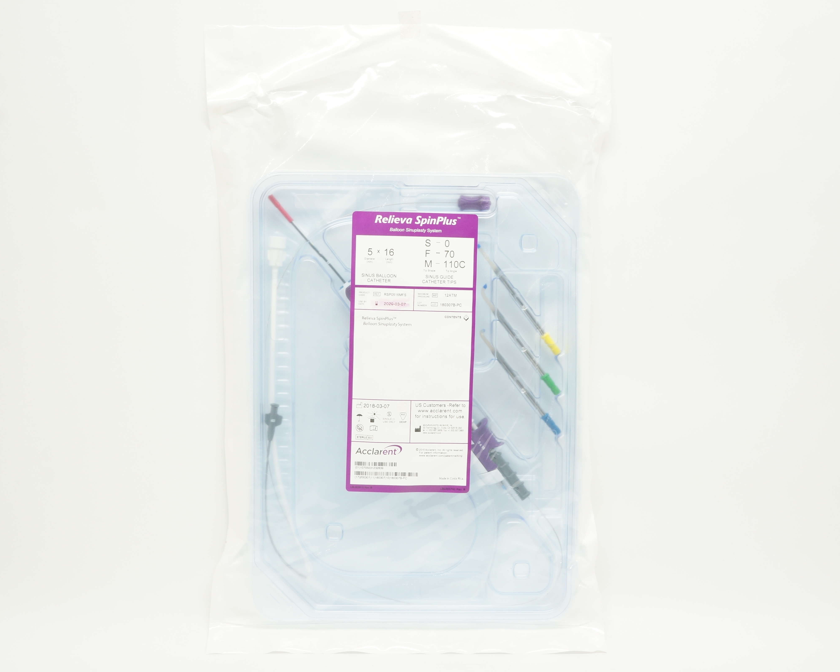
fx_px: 1158
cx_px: 412
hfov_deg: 39.9
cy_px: 338
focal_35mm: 47
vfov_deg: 32.4
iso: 400
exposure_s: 1/15
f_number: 10
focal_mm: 27
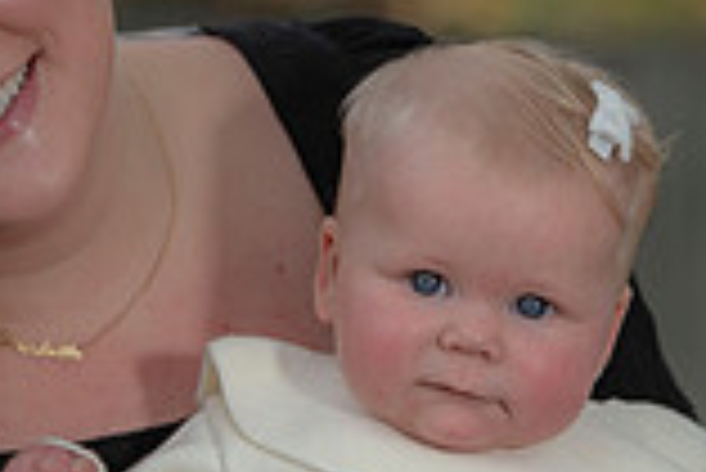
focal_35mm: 461
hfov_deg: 4.5
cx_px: 531
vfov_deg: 3.0
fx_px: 9049
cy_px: 463
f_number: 3.5
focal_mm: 125
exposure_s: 1/200
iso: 160
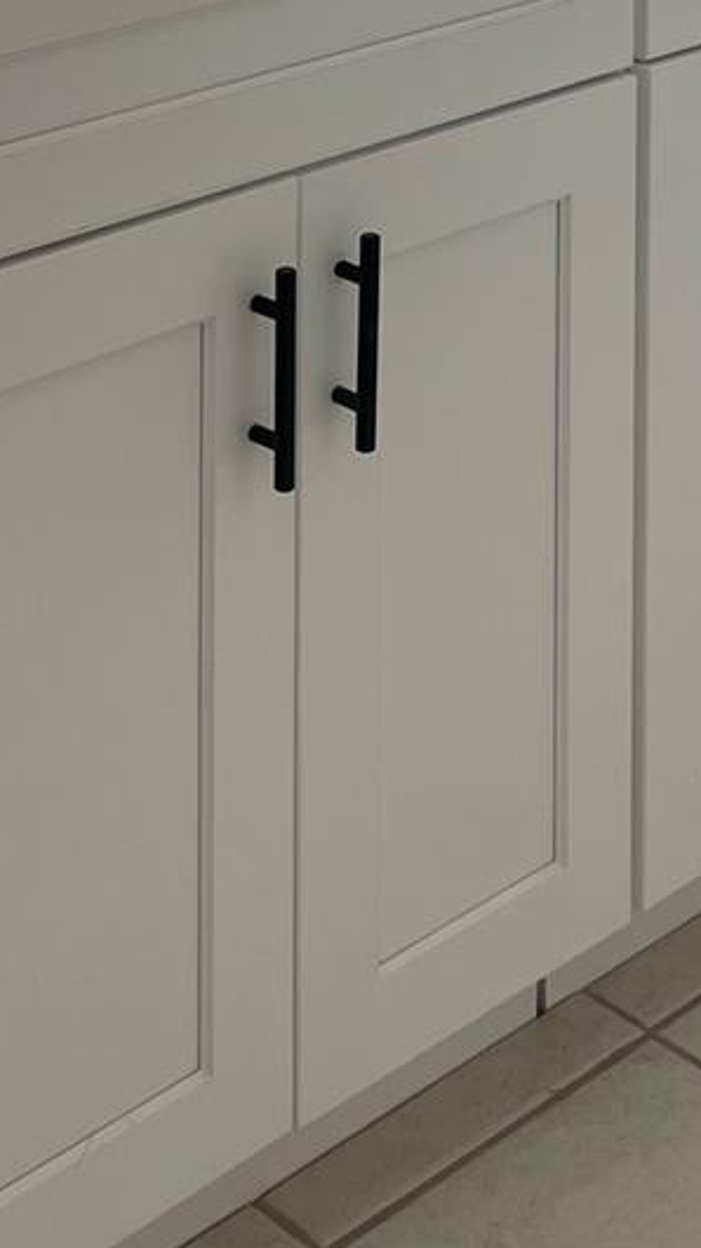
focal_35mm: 82
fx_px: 2714
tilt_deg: -3.9
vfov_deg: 22.3
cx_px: 499
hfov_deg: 14.7
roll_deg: +0.1
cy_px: -515
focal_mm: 4.2
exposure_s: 1/120
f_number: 1.6
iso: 32
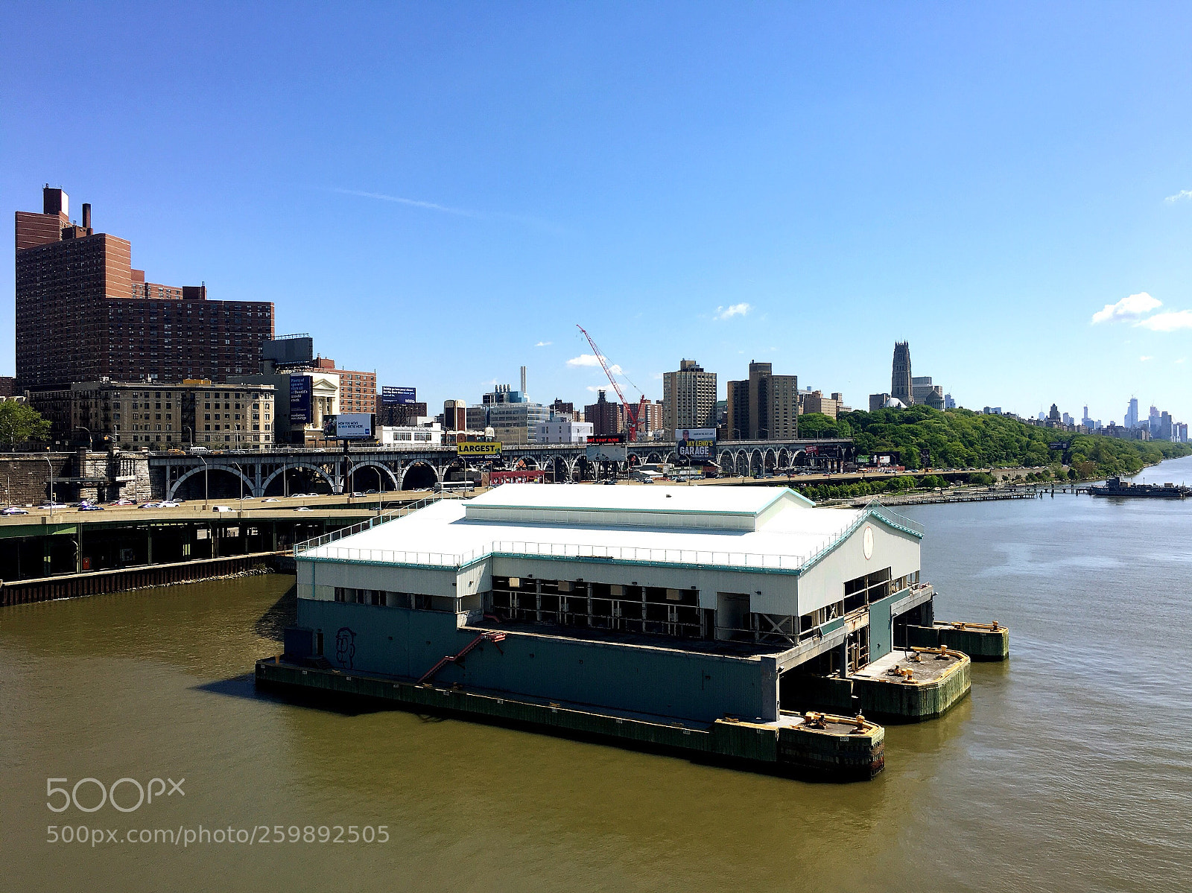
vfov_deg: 48.2
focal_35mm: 29
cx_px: 596
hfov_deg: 61.7
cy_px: 446
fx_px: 998
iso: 25
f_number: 2.2
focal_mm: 4.15
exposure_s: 1/1876
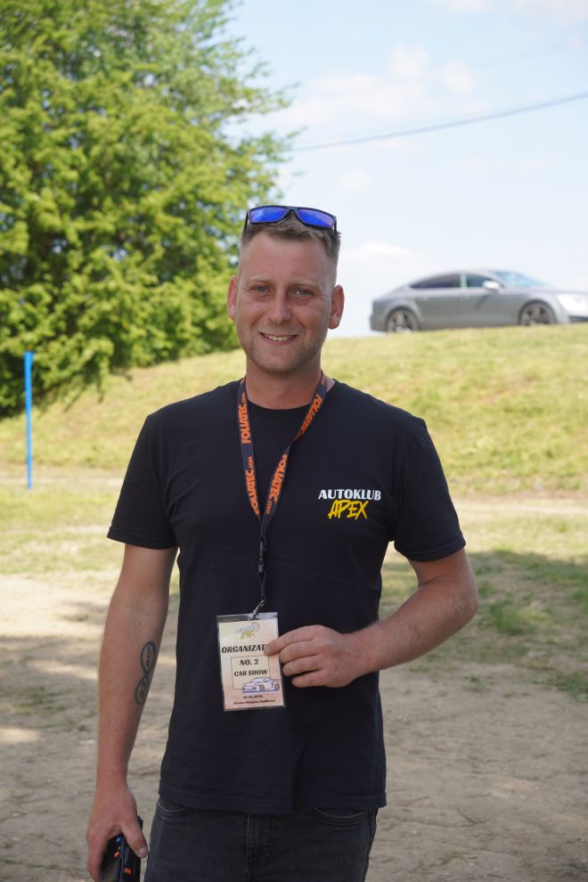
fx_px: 1665
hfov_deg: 20.0
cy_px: 441
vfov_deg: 29.7
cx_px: 294
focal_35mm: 68
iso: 100
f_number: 4.5
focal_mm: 45.3
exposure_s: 1/320
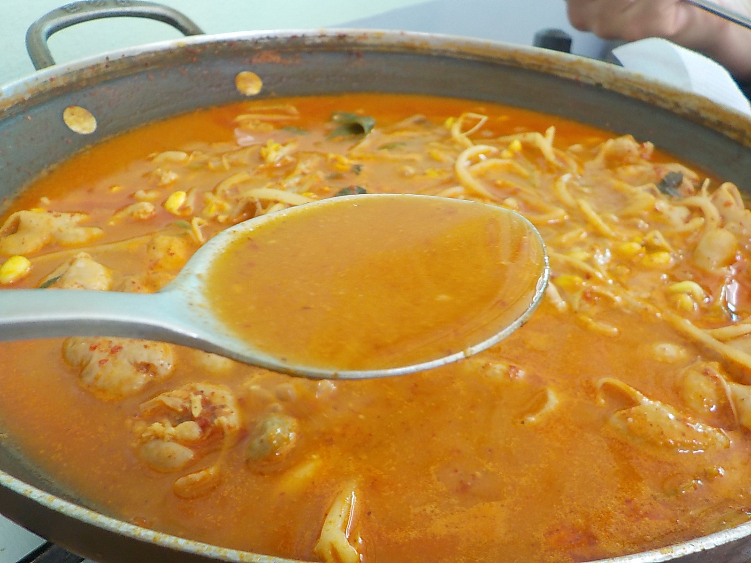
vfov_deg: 46.8
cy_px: 282
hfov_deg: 60.0
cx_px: 376
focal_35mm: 30
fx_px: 651
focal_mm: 4.1
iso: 200
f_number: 3.3
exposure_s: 1/30
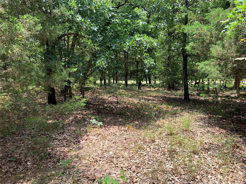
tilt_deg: -7.9
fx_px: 185
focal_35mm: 26
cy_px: 92
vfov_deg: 53.1
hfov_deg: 67.3
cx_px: 123
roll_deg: -0.1
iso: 25
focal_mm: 4.25
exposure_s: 1/481
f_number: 1.8
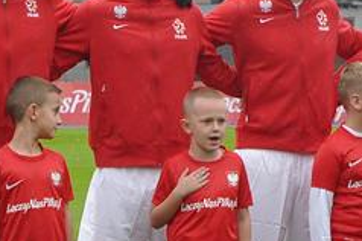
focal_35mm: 375
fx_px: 3766
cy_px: 155
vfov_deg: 3.7
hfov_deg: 5.5
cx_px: 214
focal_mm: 70
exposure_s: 1/320
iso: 1000
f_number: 4.5
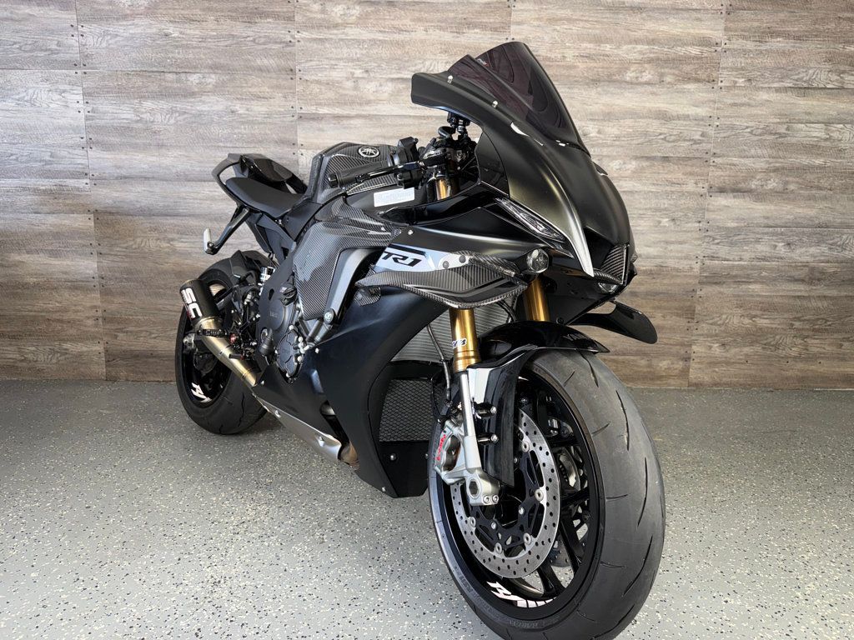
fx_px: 592
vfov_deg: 56.8
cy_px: 320
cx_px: 427
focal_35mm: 24
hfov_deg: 71.6
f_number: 1.78
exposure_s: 1/27
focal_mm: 6.76
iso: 64
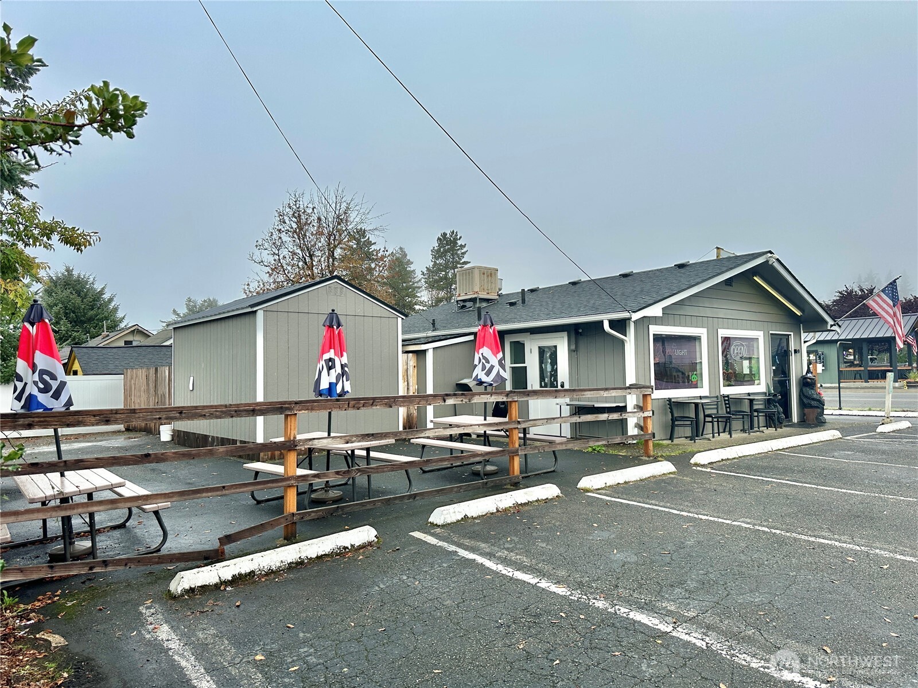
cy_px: 344
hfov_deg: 71.6
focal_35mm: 24
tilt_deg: +2.8
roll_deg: +1.4
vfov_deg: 56.8
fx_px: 636
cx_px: 459
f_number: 1.78
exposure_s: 1/1212
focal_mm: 6.86
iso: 80
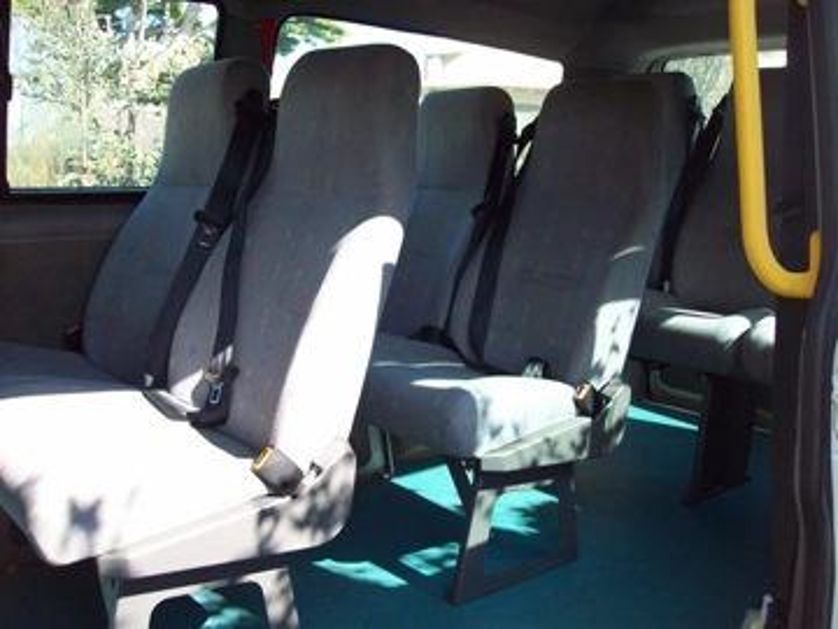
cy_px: 314
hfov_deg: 51.4
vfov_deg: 39.7
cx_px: 419
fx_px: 872
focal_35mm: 36
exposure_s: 1/182
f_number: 2.7
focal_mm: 6
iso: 80
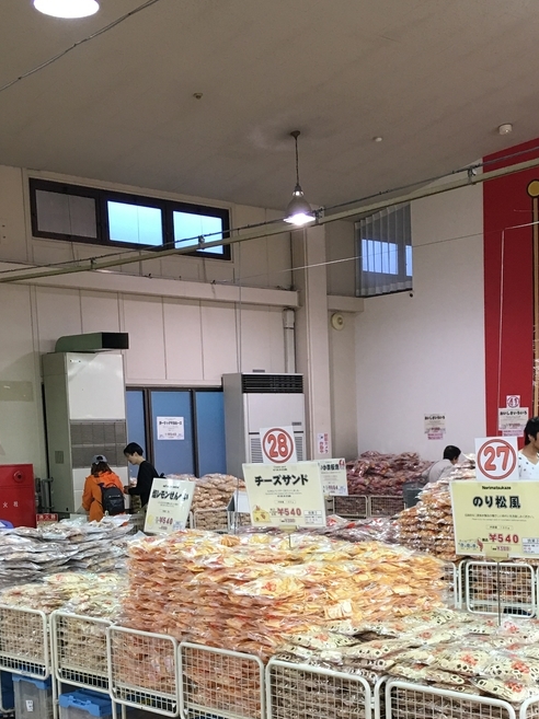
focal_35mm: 53
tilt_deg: -6.2
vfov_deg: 35.3
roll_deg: +2.0
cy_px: 554
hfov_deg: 27.4
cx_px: 335
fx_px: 1101
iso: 32
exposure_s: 1/30
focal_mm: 4.15
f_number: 2.2
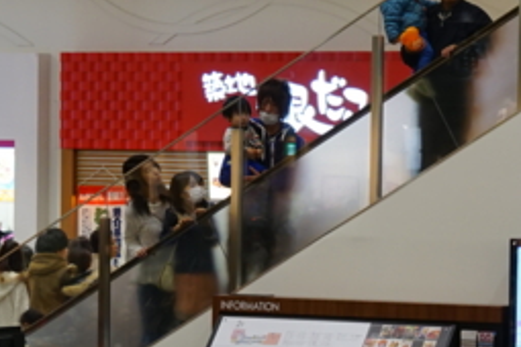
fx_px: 2229
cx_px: 660
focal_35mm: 154
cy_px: 315
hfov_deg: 12.9
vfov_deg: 8.9
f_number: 5.6
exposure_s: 1/45
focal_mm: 33
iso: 500
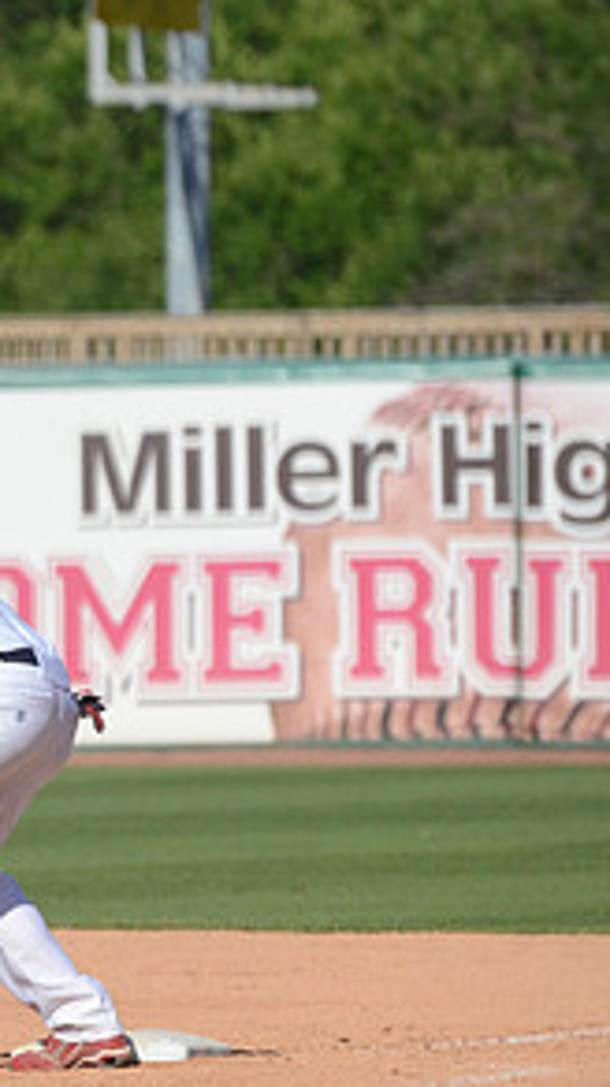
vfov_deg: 3.2
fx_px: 19720
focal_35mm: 685
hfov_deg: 1.8
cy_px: 674
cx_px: -361
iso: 1000
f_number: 5.3
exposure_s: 1/8000
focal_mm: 220
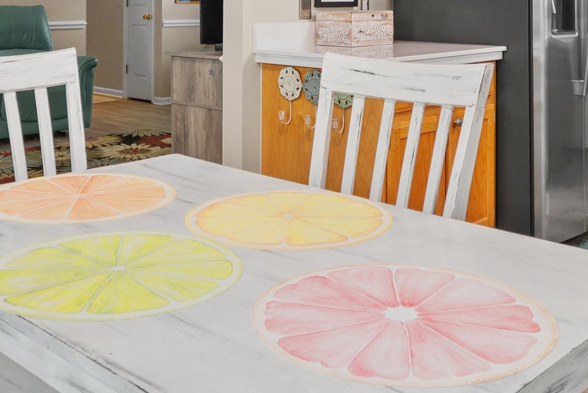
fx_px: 735
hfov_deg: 43.6
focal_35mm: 45
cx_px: 300
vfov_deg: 27.9
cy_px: -8
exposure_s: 1/3
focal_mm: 10
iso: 100
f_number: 4.5
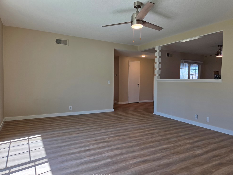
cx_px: 120
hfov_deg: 71.6
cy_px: 88
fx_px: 162
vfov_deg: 56.8
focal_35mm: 24
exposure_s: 1/557
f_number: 1.8
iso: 80
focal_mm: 5.4
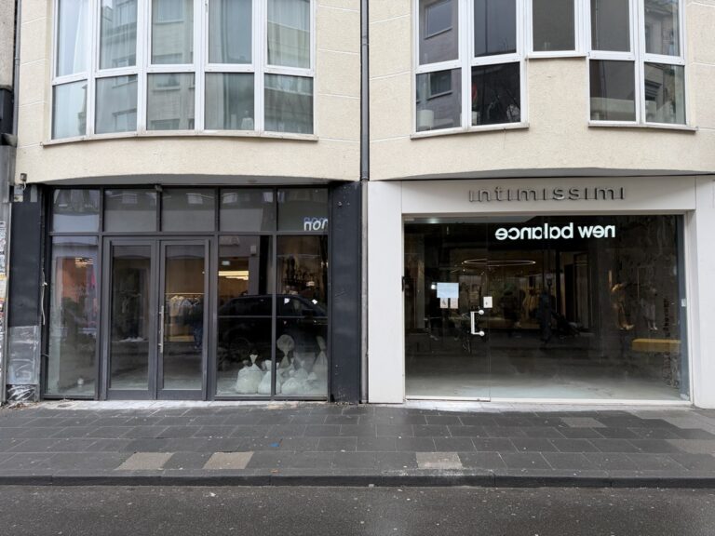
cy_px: 268
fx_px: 496
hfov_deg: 71.6
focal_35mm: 24
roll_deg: +0.2
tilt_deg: +2.3
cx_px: 358
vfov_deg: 56.8
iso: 50
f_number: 1.78
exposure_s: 1/123
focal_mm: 6.76
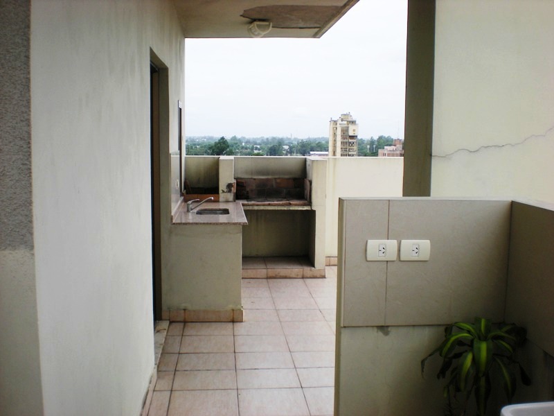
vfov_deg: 37.7
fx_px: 608
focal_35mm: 38
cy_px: 208
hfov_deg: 49.0
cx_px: 277
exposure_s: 1/140
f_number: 4.6
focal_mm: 6.3
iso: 64
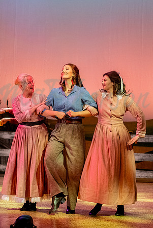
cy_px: 68
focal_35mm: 112
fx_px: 710
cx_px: 80
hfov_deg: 12.3
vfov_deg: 18.2
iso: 2000
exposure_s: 1/1000
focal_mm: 35
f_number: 2
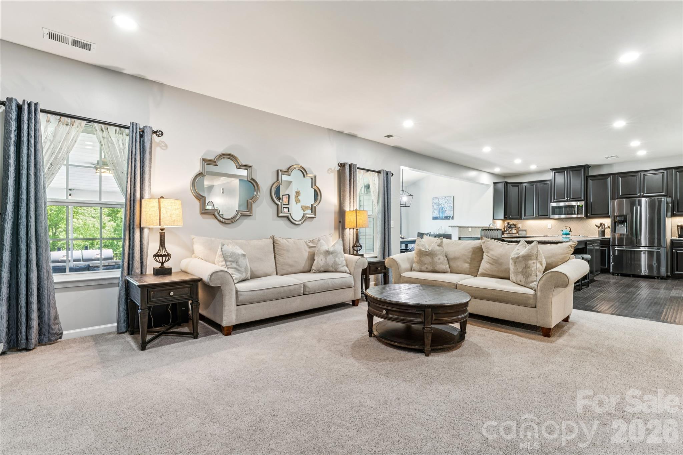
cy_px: 228
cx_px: 342
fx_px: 313
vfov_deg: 72.0
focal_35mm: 16
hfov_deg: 95.0
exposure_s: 3.2
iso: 100
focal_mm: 16.5
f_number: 13
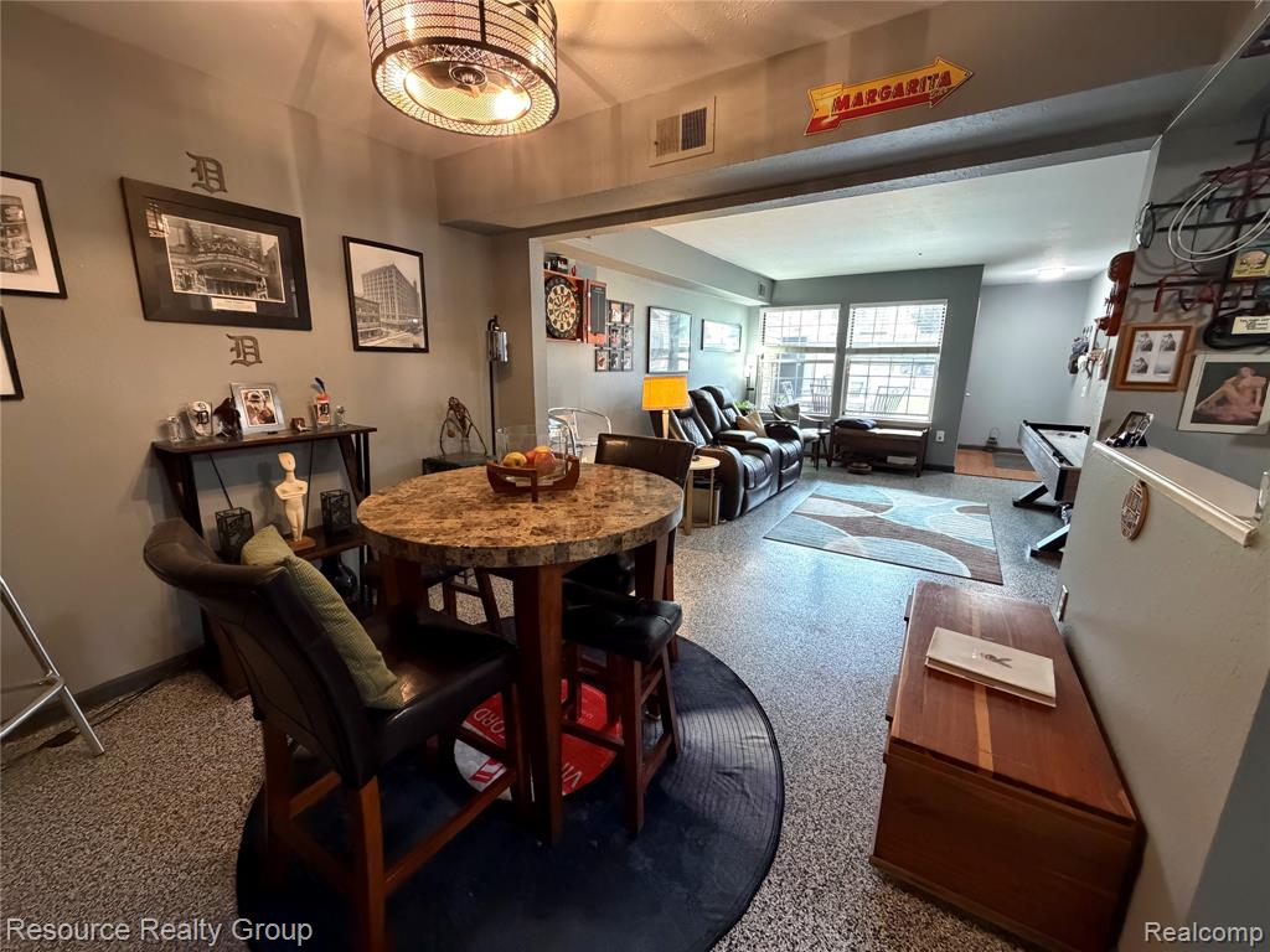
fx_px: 514
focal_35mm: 14
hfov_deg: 102.1
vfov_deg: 85.7
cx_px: 635
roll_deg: -0.5
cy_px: 476
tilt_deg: -12.7
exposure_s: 1/40
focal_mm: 2.22
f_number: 2.2
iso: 1250
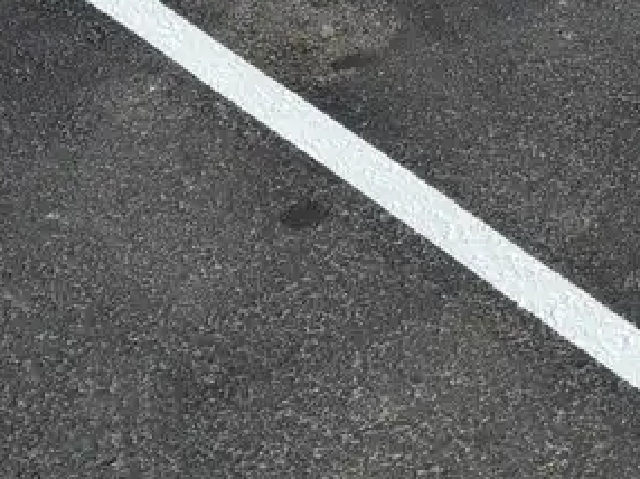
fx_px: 2235
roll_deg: -1.2
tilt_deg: -21.0
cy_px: -497
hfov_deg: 15.4
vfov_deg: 11.1
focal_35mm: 121
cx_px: 864
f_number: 1.78
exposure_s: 1/5814
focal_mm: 6.76
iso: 80
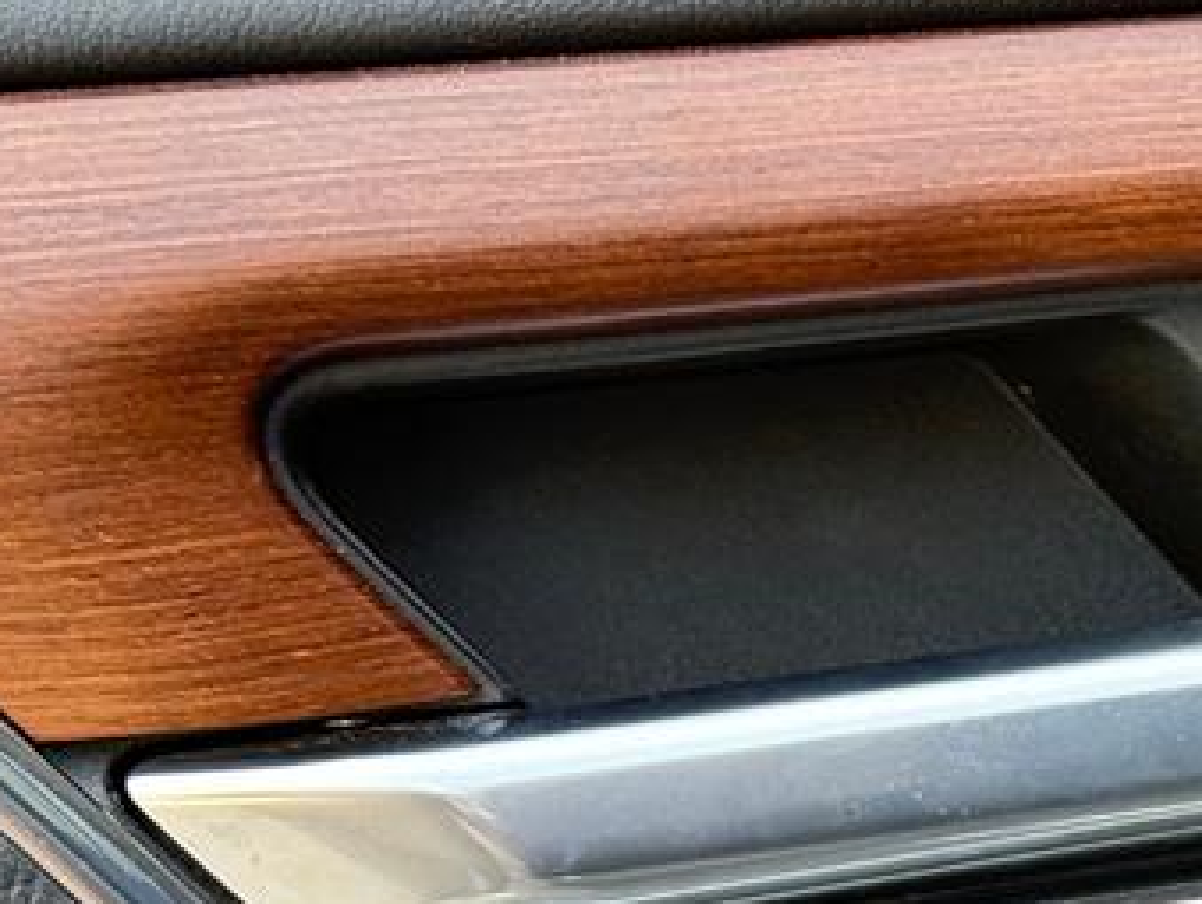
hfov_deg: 10.6
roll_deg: +2.3
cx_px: 1716
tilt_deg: -18.9
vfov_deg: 8.0
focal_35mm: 181
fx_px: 6292
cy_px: 1397
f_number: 1.78
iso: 160
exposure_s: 1/174
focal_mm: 6.76
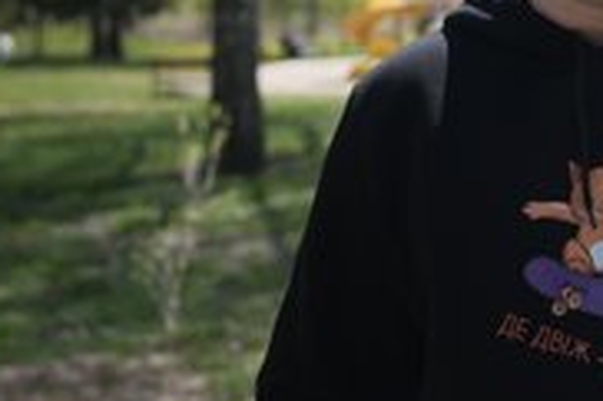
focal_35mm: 77
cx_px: 620
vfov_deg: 17.4
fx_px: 1289
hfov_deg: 24.9
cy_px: 38
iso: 160
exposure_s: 1/100
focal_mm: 35
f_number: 2.8
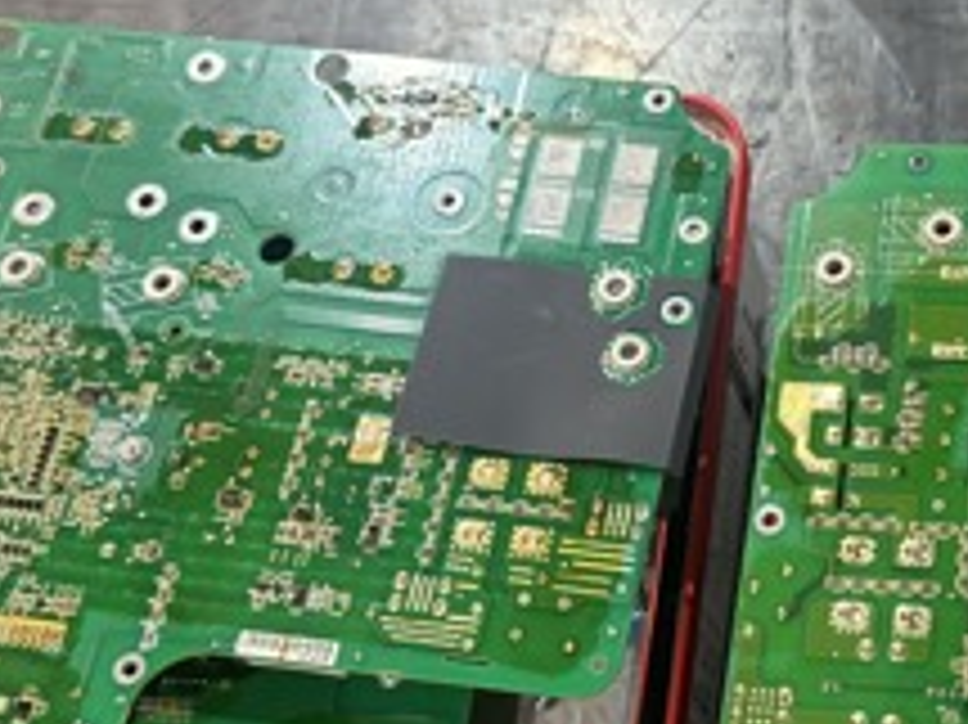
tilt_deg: -64.9
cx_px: 891
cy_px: 378
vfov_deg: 21.9
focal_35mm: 67
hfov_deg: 27.8
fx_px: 1873
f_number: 1.78
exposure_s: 1/60
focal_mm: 6.76
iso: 200
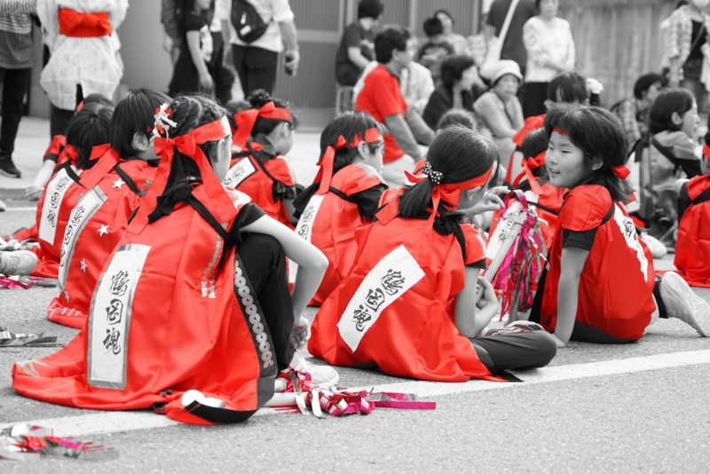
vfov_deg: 13.1
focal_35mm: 105
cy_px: 237
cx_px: 355
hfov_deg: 19.4
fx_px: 2071
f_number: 5.6
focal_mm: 105
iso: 160
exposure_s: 1/125
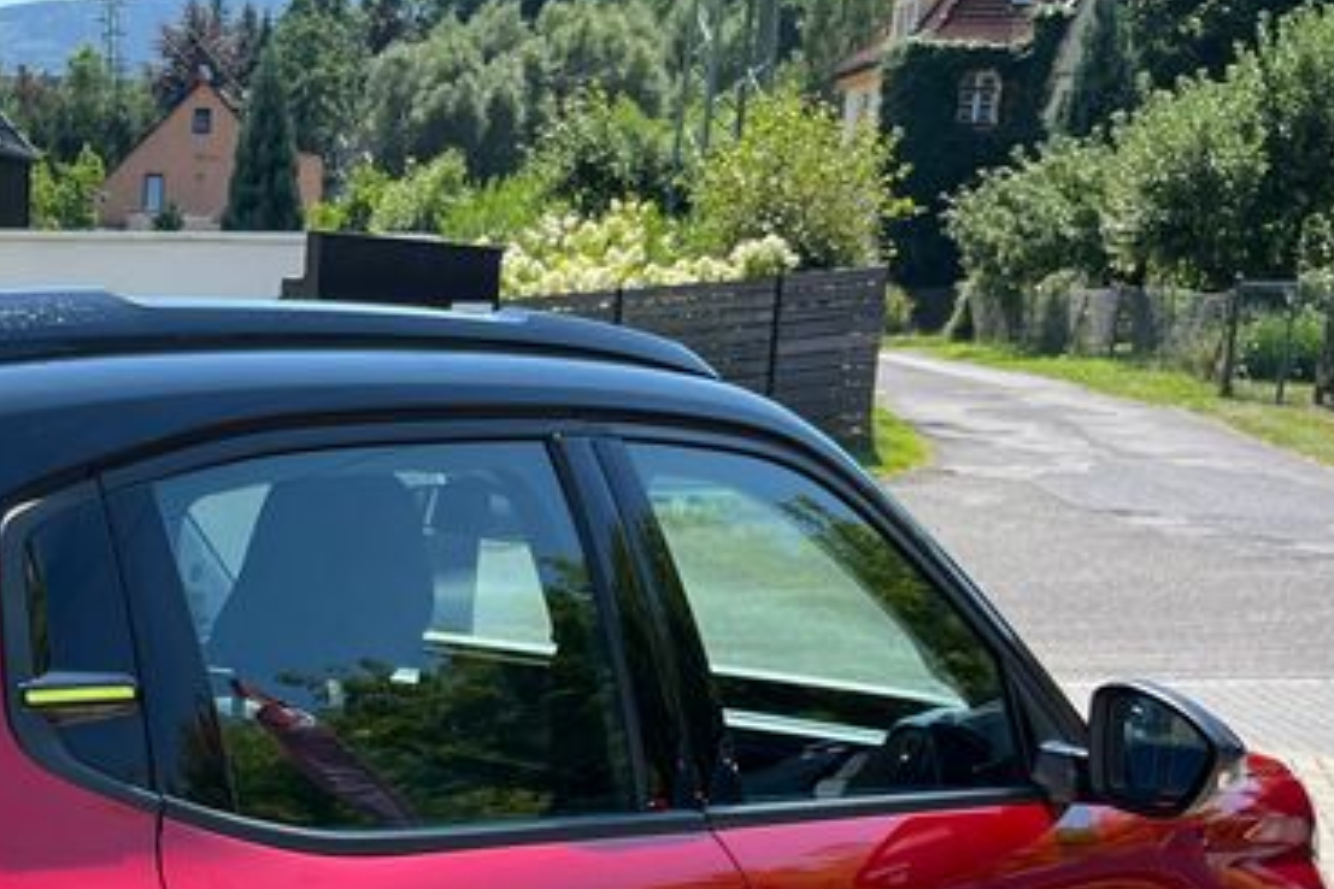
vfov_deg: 17.1
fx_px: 2779
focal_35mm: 75
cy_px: 1160
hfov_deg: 25.4
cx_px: -69
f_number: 1.6
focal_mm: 5.1
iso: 50
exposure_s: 1/1252
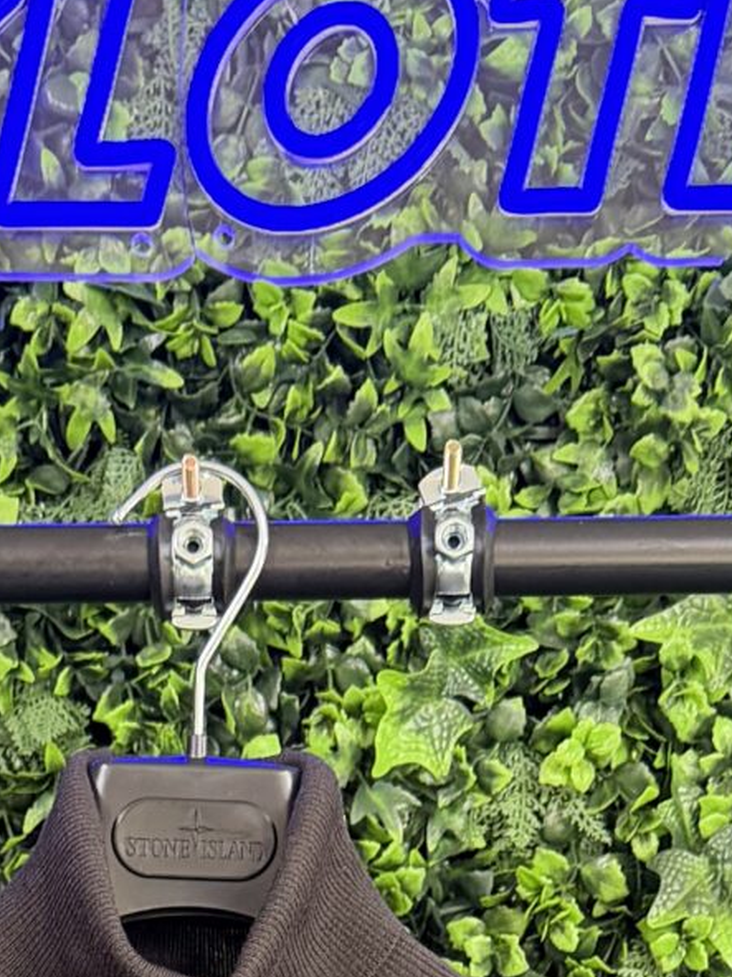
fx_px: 2933
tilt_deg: -6.5
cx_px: 195
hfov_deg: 14.2
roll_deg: +0.0
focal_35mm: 104
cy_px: 1648
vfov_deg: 16.4
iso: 400
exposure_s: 1/50
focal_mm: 6.76
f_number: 1.78
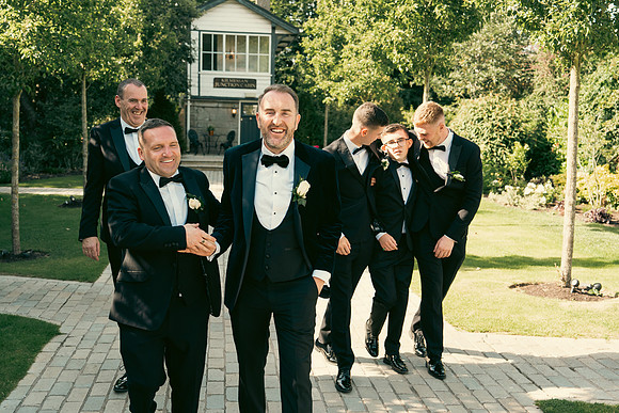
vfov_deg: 32.6
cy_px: 206
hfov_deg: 47.4
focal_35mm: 41
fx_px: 705
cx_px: 310
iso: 400
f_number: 5
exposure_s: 1/400
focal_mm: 41
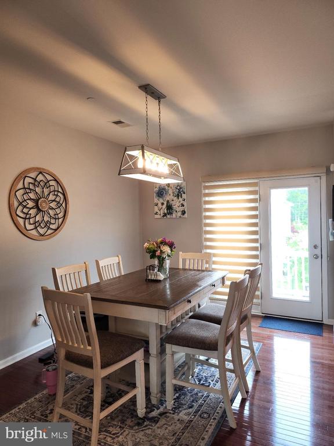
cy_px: 223
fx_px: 309
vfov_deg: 71.6
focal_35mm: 24
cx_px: 167
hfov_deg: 56.8
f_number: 1.8
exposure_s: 1/60.2
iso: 50
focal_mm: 5
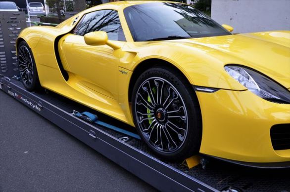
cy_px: 96
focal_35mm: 38
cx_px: 145
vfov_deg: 35.4
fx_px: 302
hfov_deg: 51.3
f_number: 5.6
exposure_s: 1/30
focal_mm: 25
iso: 320
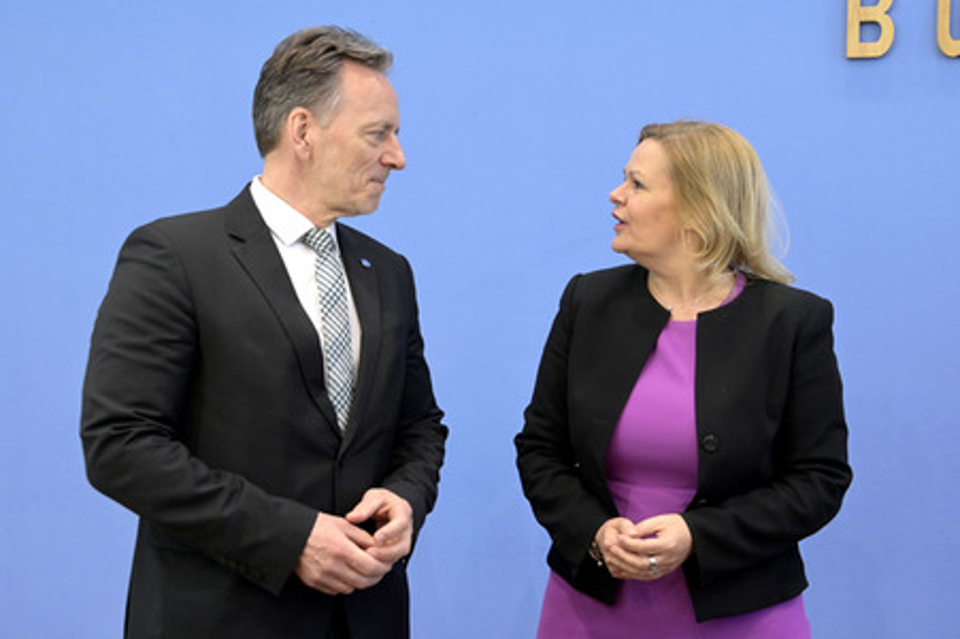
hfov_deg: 38.2
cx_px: 480
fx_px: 1386
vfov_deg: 26.0
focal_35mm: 52
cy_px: 320
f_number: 5.6
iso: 4000
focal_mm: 52
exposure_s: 1/400
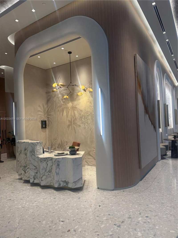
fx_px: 164
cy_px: 119
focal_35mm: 24
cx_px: 89
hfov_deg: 56.8
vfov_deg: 71.6
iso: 200
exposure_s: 1/212
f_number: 1.78
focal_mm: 6.76
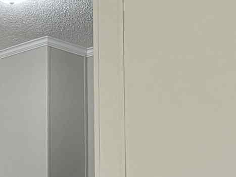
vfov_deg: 9.1
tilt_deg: +1.3
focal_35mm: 158
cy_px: 274
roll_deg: -0.6
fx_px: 1077
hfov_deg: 10.2
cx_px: -400
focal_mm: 6.76
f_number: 1.78
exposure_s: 1/163
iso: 200
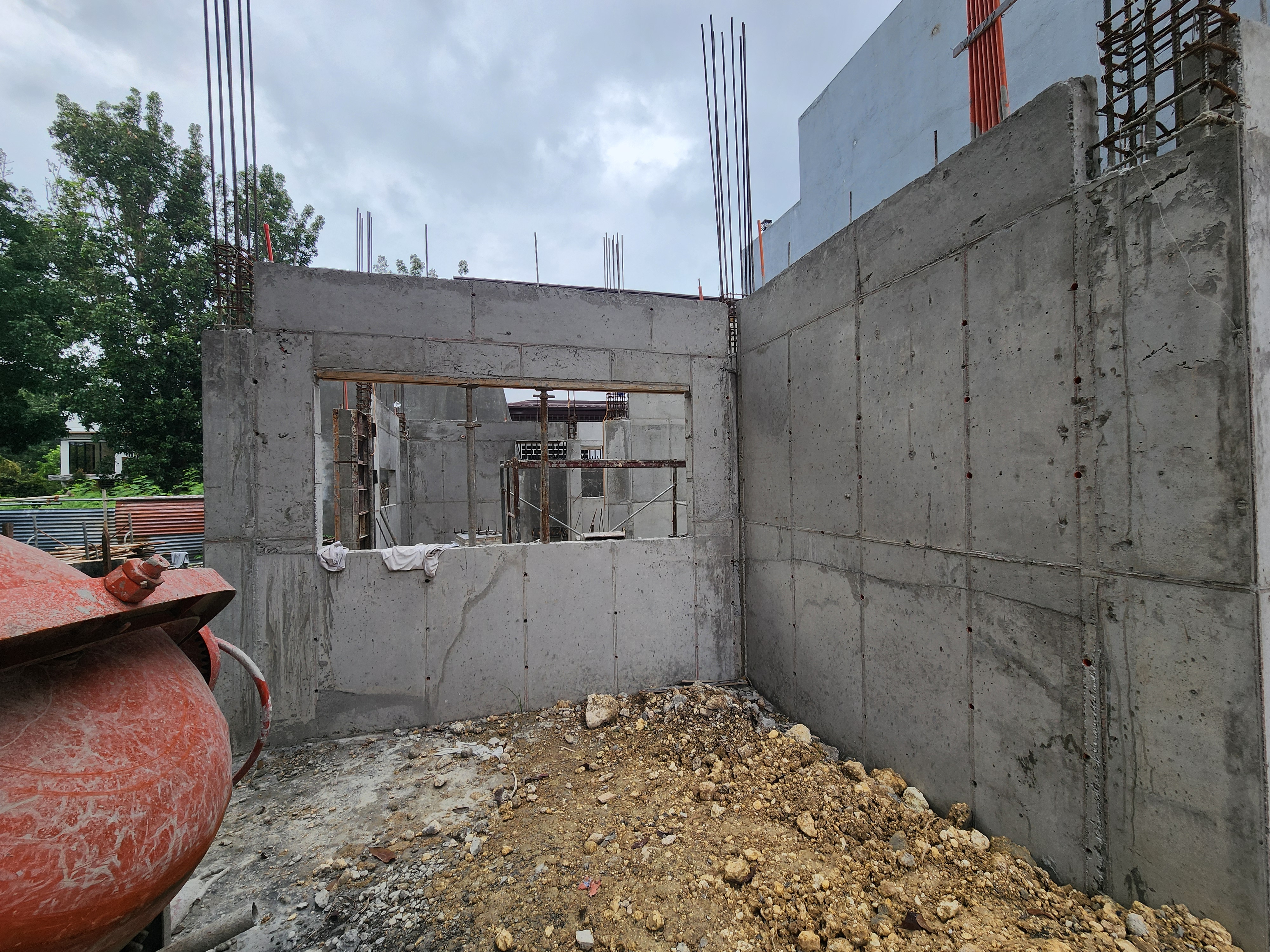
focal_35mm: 13
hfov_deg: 106.2
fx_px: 477
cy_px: 476
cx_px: 635
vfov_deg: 89.9
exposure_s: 1/120
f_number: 2.2
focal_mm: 2.2
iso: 50
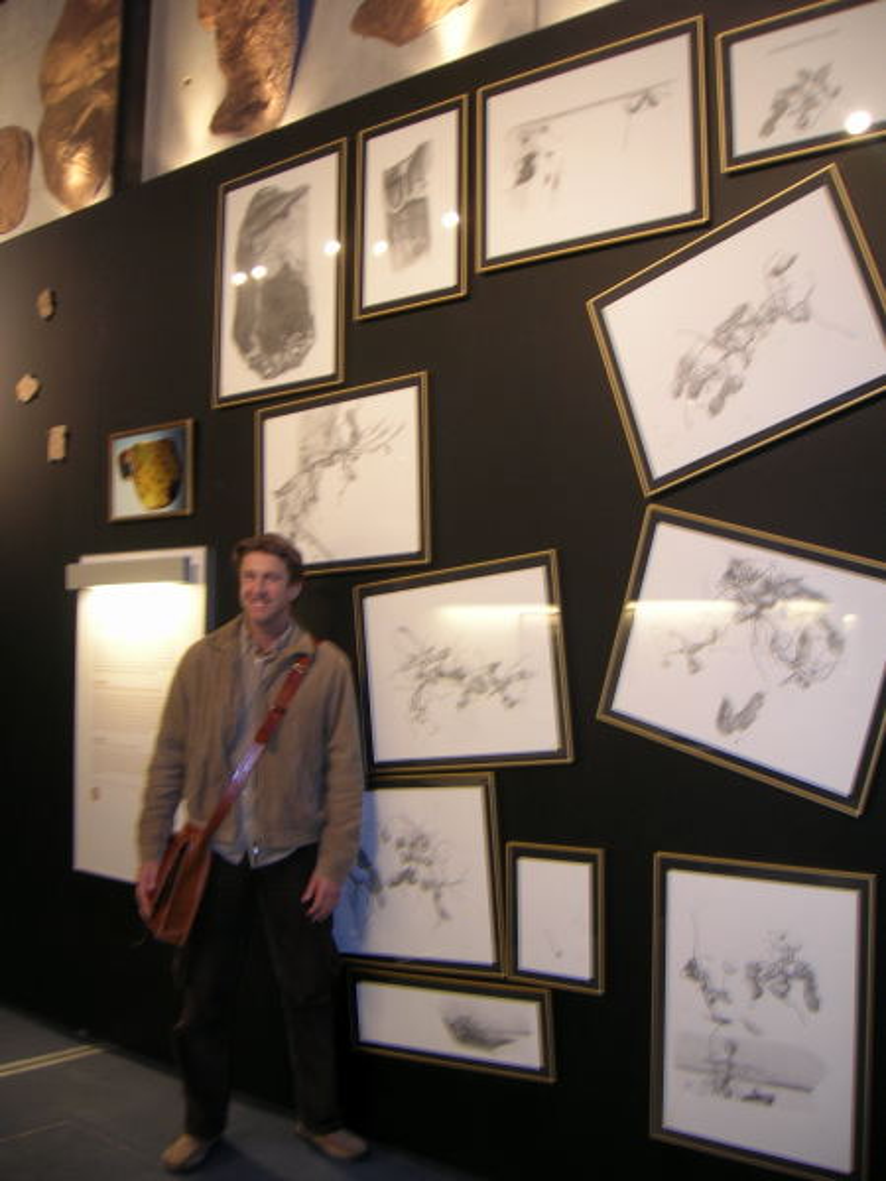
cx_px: 443
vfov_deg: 54.0
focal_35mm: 34
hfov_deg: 41.8
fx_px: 1160
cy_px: 590
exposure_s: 1/3.5
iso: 66
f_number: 2.9
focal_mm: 5.7
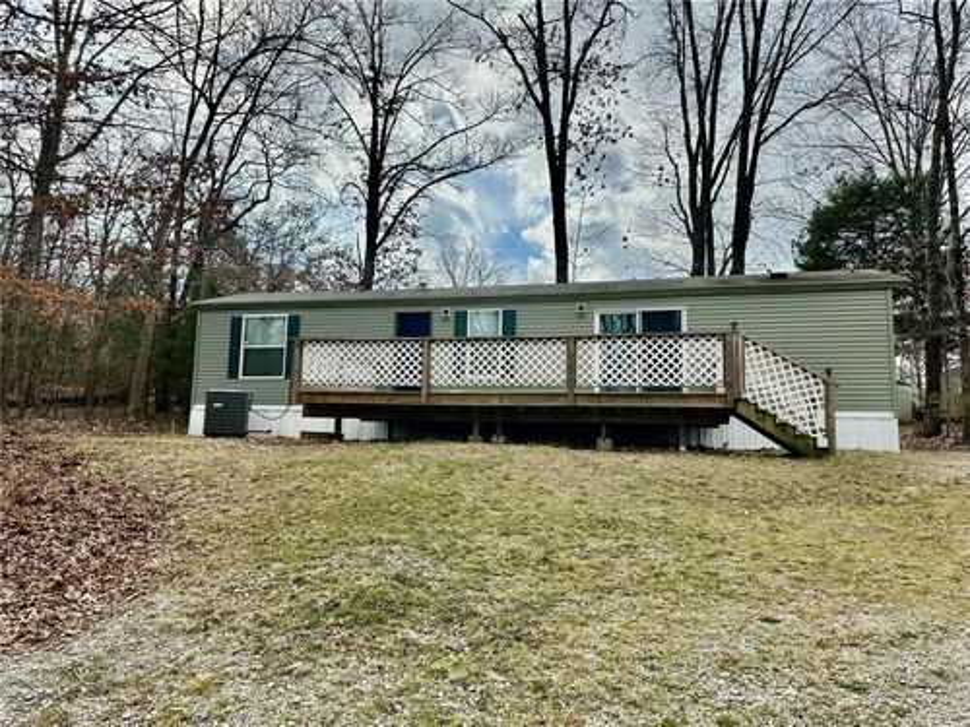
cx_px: 485
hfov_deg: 71.6
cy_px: 364
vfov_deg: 56.8
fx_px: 673
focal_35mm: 24
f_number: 1.78
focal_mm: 6.86
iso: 80
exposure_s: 1/5848
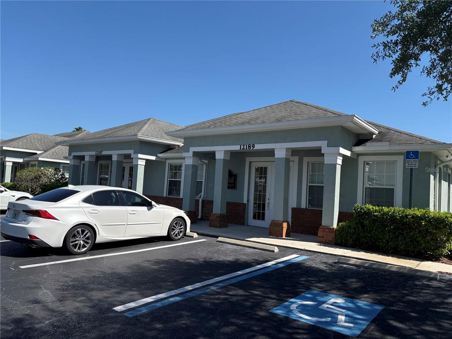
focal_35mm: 26
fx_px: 339
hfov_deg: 67.3
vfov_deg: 53.1
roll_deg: -3.5
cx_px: 226
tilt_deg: +3.5
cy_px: 170
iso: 64
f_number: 1.6
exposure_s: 1/3831
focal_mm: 5.96
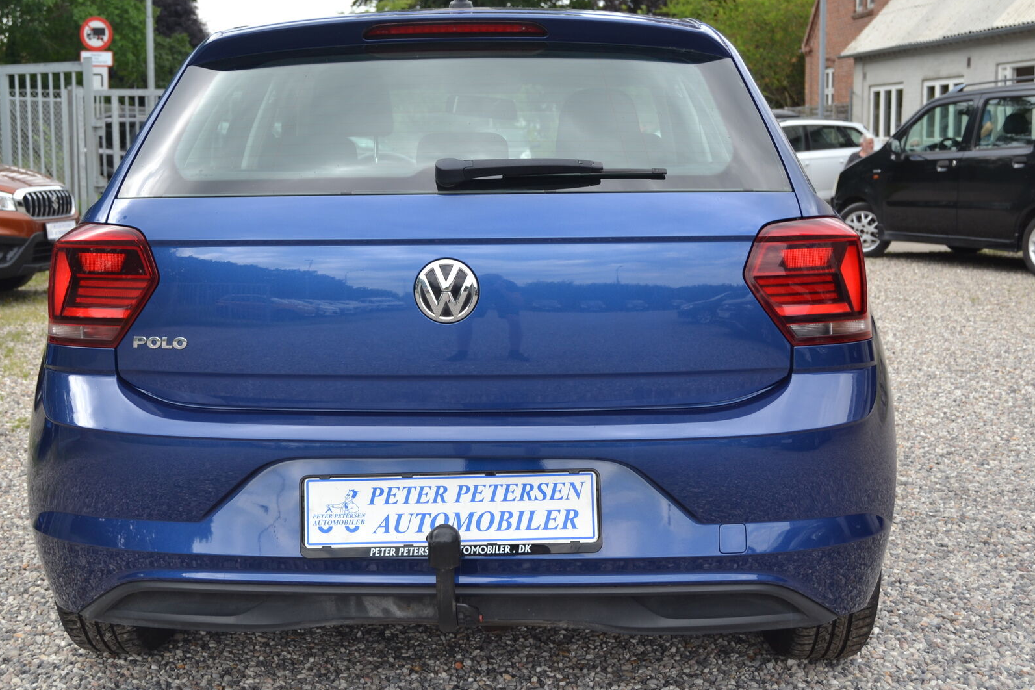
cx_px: 449
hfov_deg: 41.8
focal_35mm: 47
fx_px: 1351
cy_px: 329
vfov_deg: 28.6
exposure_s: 1/125
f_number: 5.6
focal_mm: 26
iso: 100
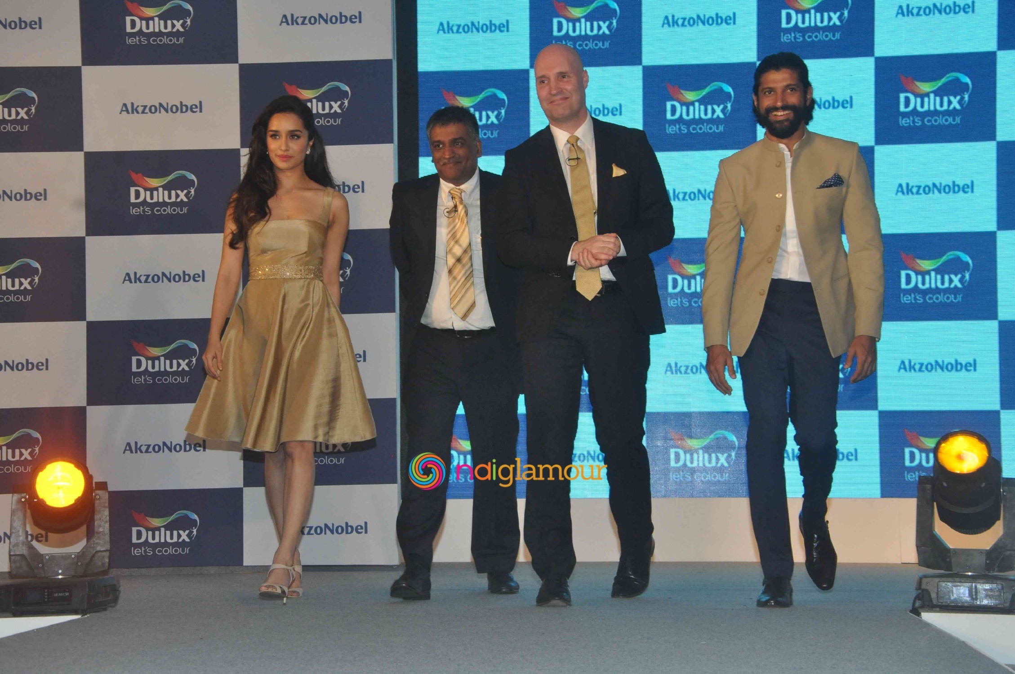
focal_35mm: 75
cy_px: 337
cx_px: 508
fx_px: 2112
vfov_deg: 18.1
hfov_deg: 27.0
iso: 1250
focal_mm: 50
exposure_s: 1/200
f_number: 11
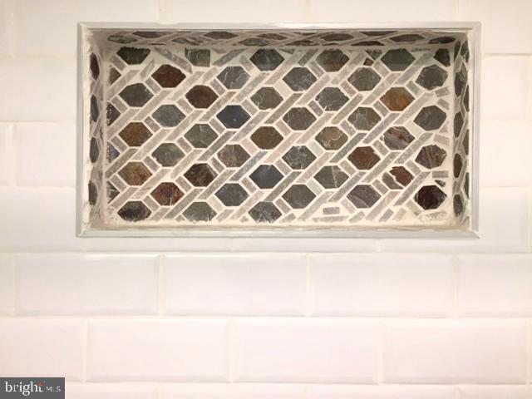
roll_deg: -1.0
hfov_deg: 61.7
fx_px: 446
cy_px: 200
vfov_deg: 48.2
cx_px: 266
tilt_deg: -1.7
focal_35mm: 29
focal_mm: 4.15
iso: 80
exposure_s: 1/30
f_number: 2.2
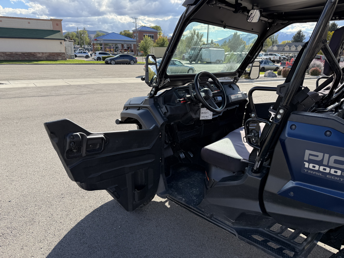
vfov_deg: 56.8
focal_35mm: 24
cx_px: 172
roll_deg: -1.1
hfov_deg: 71.6
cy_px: 129
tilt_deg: -17.0
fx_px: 239
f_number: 1.78
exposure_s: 1/1553
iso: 80
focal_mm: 6.76
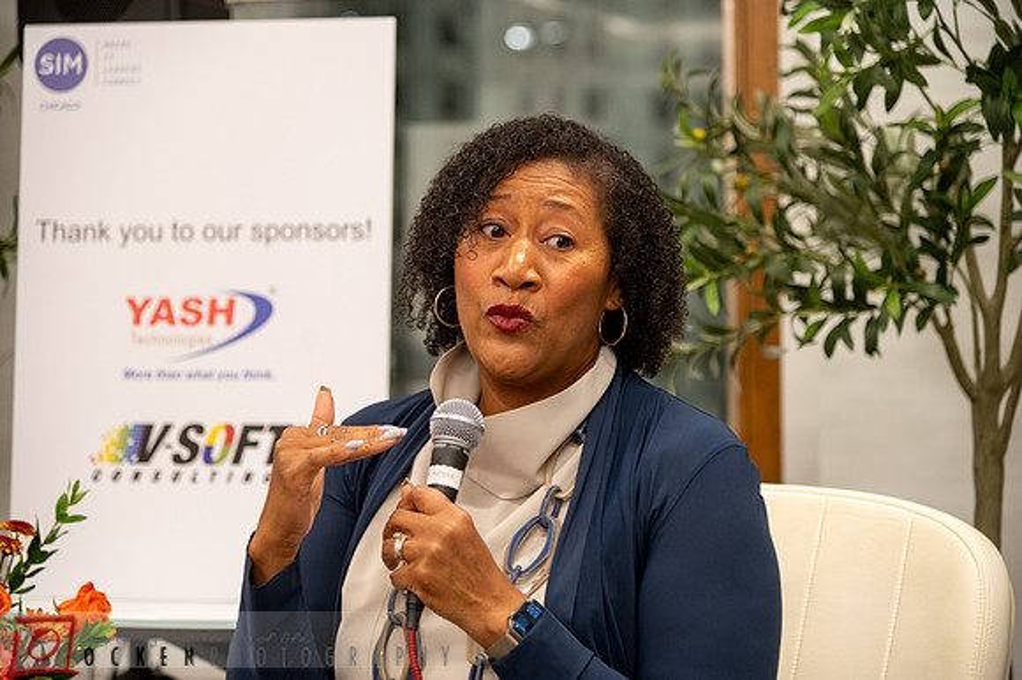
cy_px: 340
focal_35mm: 100
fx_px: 2837
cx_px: 511
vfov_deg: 13.7
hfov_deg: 20.4
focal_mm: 100
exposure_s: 1/100
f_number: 4
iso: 1600
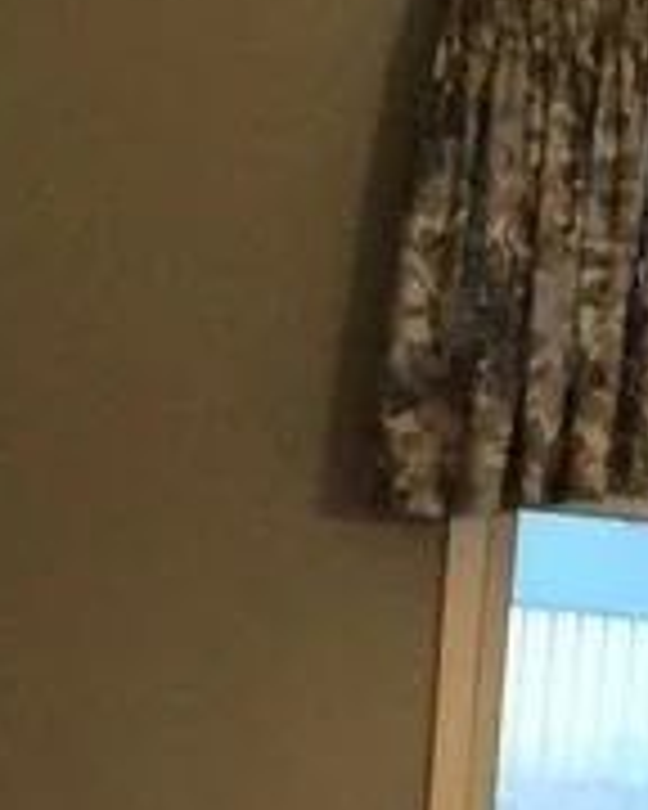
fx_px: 3860
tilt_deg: +0.4
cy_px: 1080
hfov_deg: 9.4
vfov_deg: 11.6
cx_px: 882
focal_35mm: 161
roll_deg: -3.5
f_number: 2.2
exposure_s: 1/30
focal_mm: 4.15
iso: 200
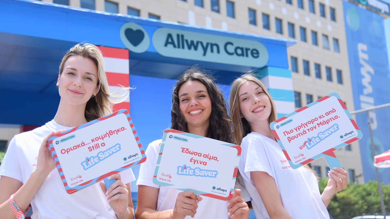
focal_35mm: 51
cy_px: 106
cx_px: 194
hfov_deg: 40.6
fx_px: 527
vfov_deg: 23.5
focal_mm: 48
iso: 250
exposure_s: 1/1250
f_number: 4
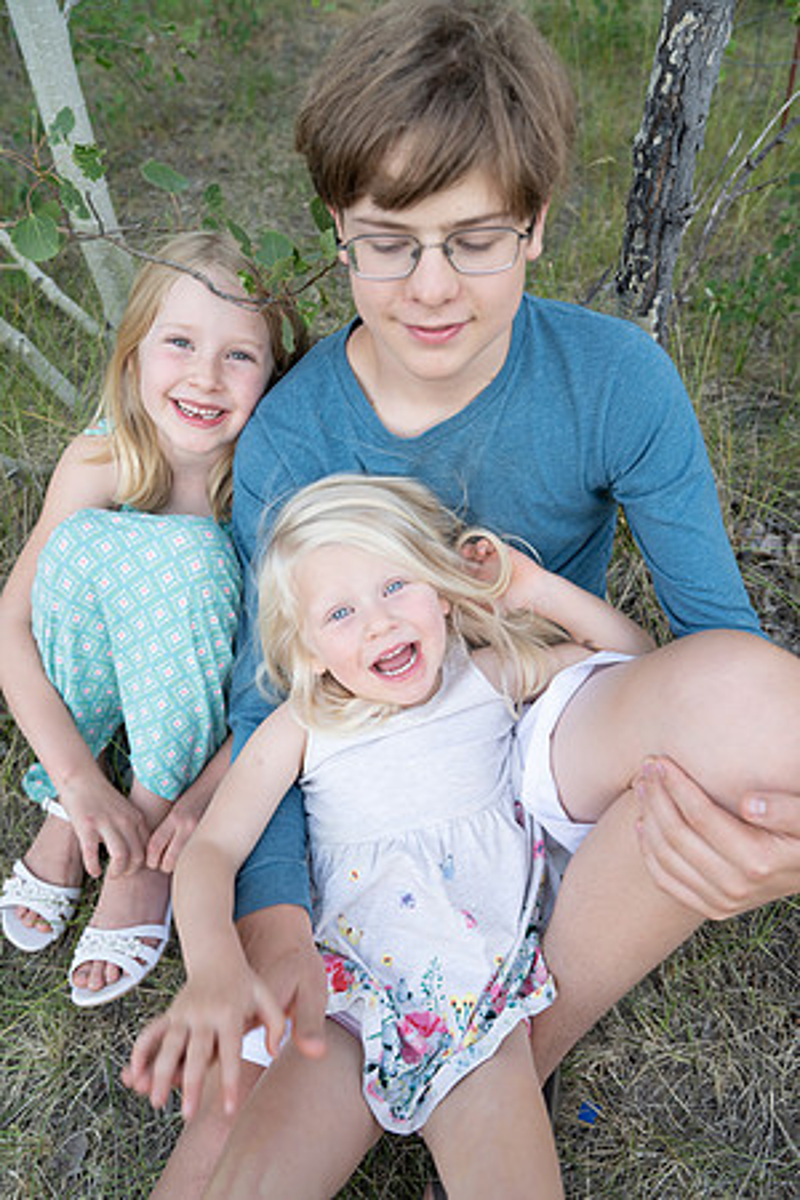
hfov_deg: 47.9
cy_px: 600
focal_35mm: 27
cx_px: 400
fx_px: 900
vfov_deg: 67.4
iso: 320
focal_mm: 27
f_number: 4
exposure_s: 1/160
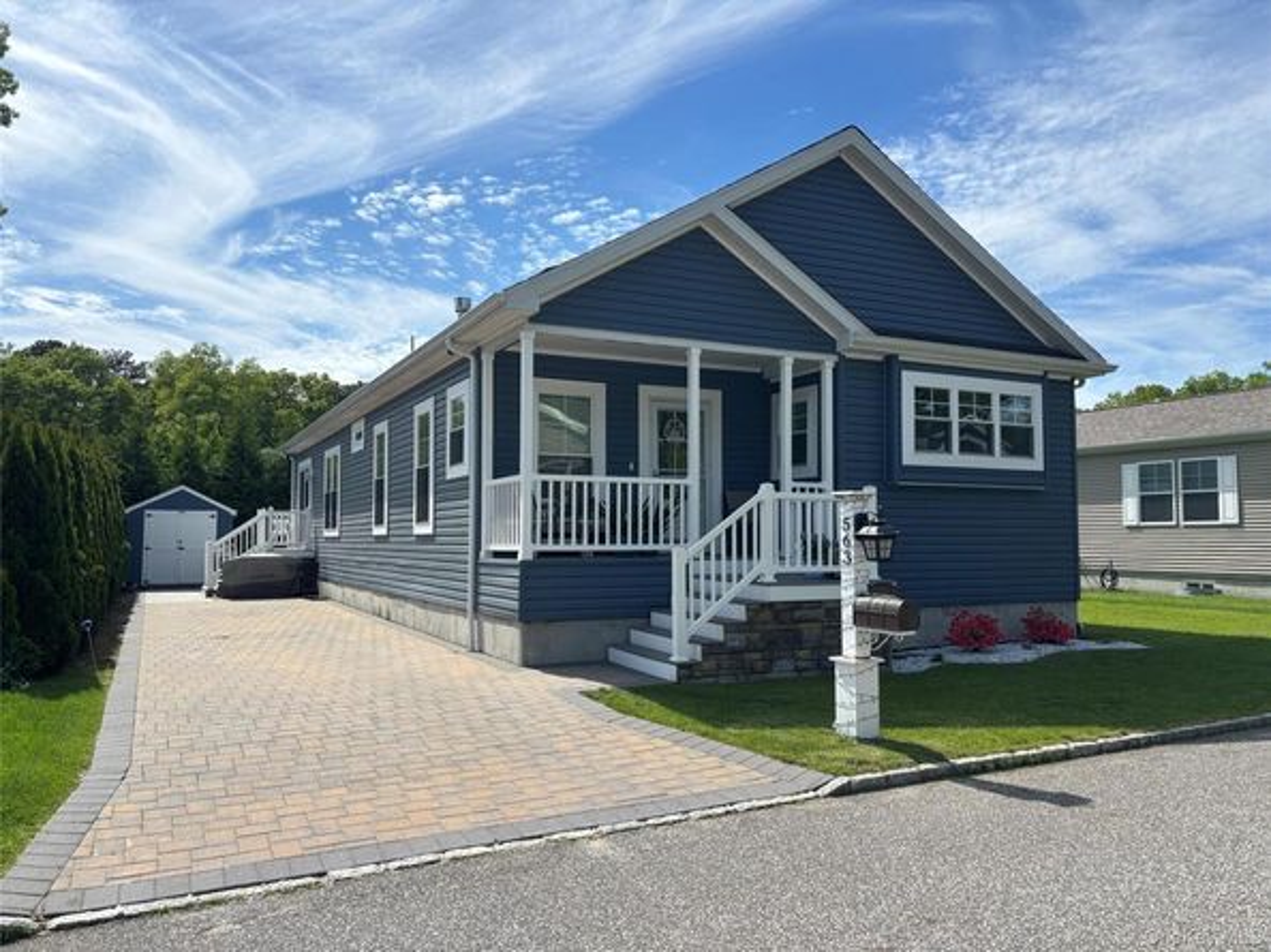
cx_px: 636
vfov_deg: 53.0
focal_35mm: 26
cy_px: 476
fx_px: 954
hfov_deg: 67.3
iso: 50
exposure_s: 1/3937
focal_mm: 5.96
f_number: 1.6
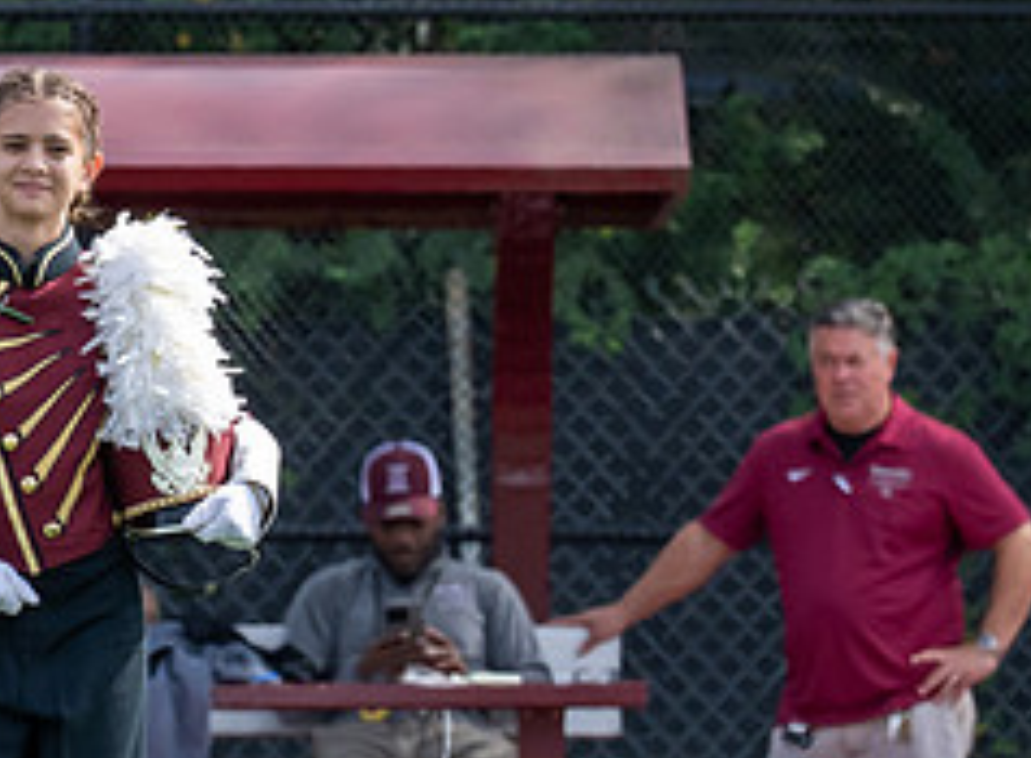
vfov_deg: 1.6
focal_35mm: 917
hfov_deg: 2.2
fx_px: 27120
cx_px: -105
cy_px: 571
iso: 400
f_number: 5.6
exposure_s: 1/1000
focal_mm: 200
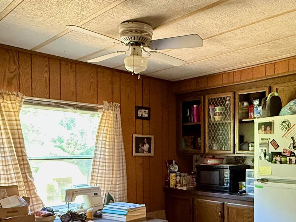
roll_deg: +0.1
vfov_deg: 37.9
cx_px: 207
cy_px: 160
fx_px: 316
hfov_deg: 48.9
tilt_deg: -2.2
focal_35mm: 37
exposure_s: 1/60
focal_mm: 2.22
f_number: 2.2
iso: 640
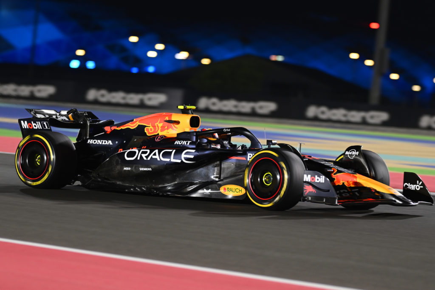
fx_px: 2440
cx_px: 218
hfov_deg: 10.2
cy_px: 145
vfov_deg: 6.8
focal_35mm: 202
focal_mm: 135
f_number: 1.8
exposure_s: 1/640
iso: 640
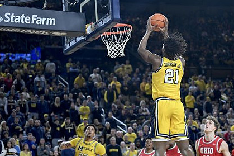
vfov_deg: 14.1
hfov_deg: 21.0
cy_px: 86
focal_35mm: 97
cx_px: 141
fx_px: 630
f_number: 2.8
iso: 2500
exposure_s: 1/1250
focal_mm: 70
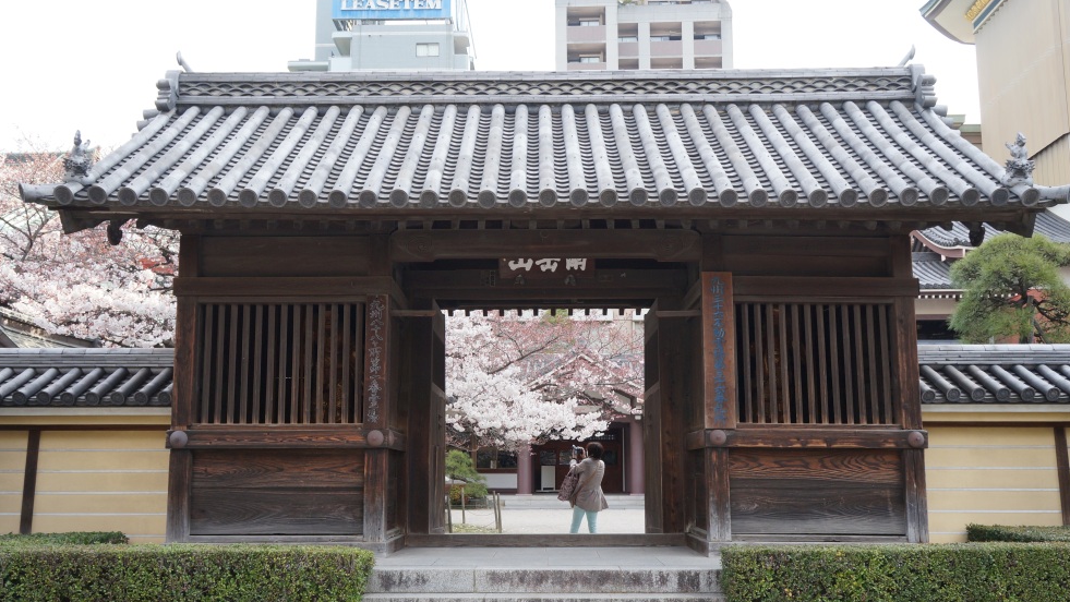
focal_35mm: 32
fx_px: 908
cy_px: 353
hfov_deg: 61.0
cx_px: 544
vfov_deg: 36.6
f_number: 6.3
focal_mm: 20
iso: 200
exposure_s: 1/160
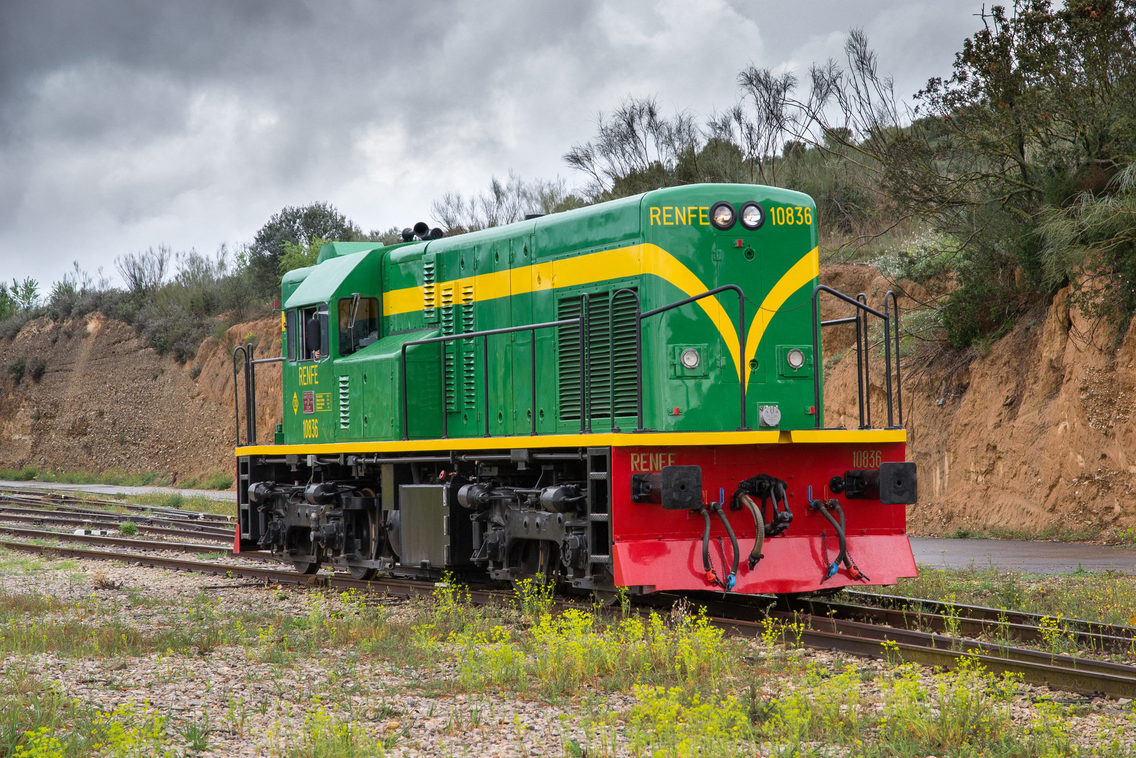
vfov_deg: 14.7
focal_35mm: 93
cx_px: 568
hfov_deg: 21.9
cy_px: 379
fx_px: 2934
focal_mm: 62
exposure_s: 1/250
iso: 200
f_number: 7.1
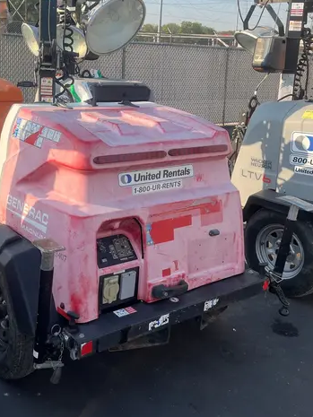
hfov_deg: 34.8
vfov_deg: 45.4
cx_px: 106
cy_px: 155
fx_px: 494
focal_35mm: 41
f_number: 1.6
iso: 50
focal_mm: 5.1
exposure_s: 1/1623
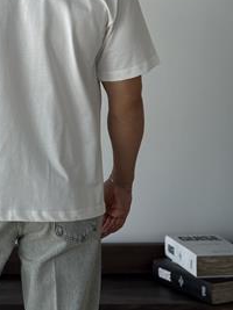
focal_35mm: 96
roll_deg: +0.1
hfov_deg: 15.1
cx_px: 1
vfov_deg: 19.9
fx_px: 862
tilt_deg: +2.0
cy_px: 15
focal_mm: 6.76
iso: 64
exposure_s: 1/553
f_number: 1.78
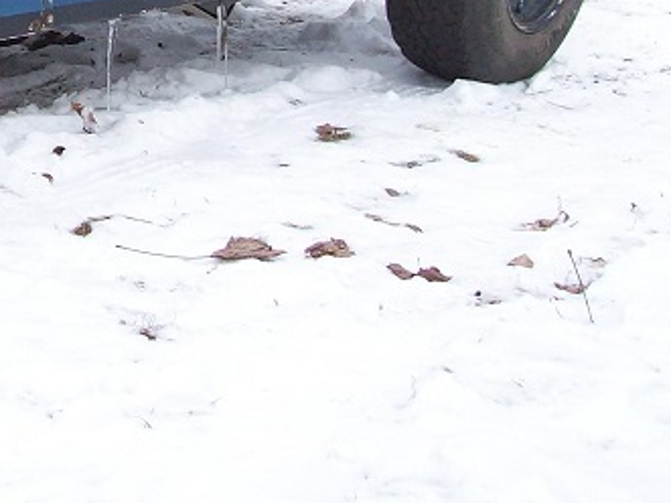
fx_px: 1899
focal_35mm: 98
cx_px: -59
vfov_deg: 14.6
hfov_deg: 19.2
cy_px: -109
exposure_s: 1/187
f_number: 2.7
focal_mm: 6
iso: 80
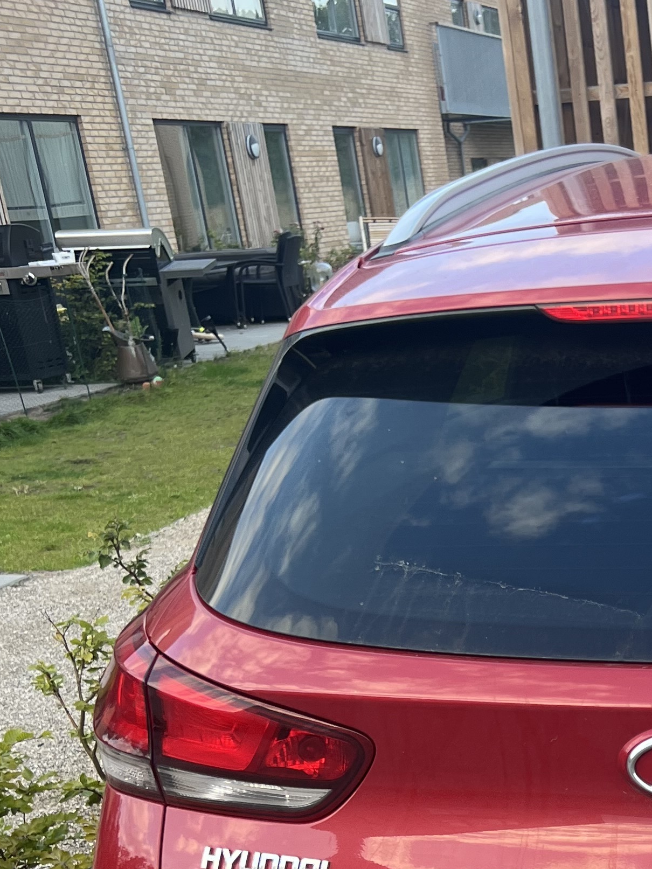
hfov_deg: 21.0
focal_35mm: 65
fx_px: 1632
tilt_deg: -21.0
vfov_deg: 28.1
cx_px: 789
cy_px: 858
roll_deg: +4.6
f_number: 1.5
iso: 40
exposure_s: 1/168
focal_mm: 5.7
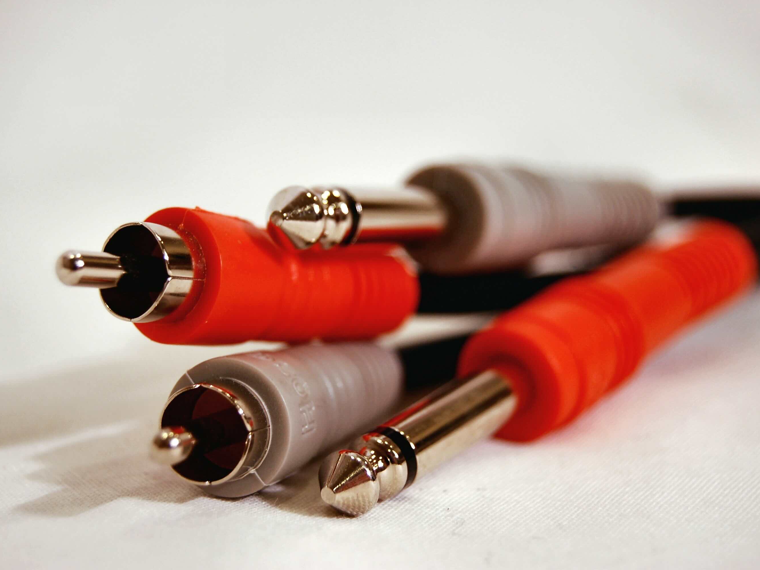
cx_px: 386
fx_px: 1966
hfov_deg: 21.9
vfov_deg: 16.5
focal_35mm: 90
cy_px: 285
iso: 500
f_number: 5.6
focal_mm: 55
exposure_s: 1/100
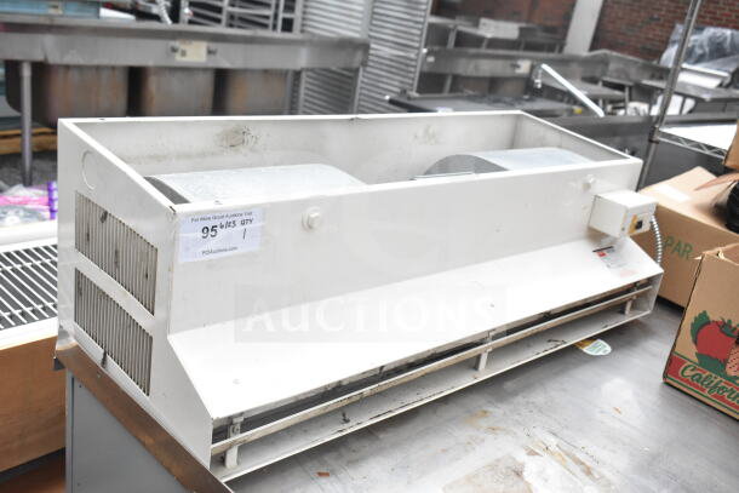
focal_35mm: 36
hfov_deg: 53.1
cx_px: 370
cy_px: 246
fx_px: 739
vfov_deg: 36.9
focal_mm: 24
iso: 1600
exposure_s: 1/4000
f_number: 5.6
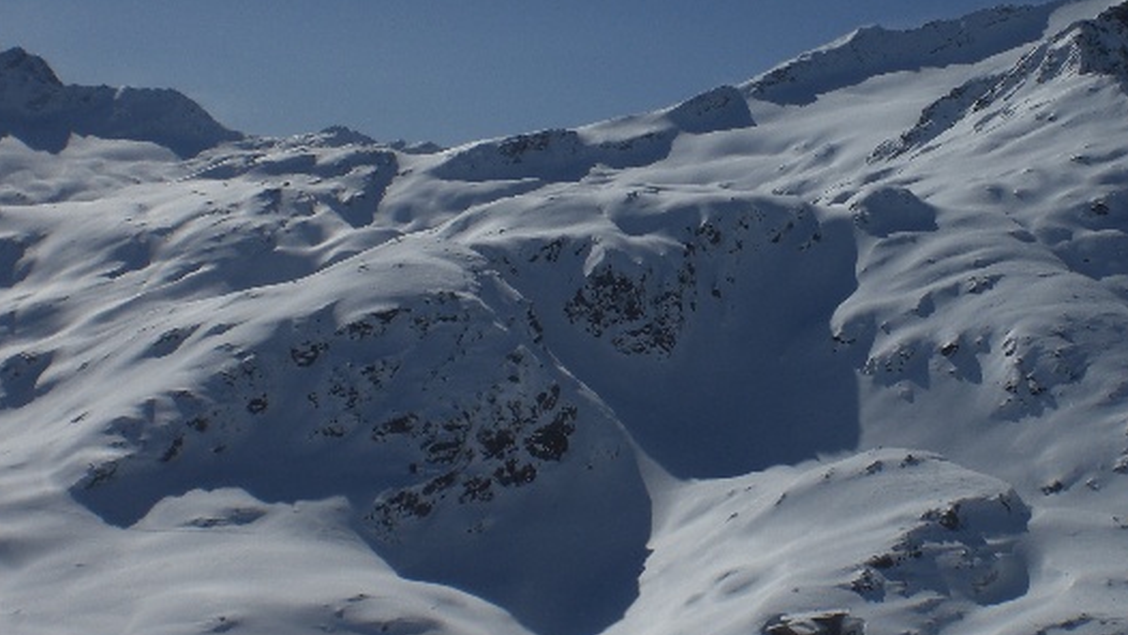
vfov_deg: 19.1
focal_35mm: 63
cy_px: 281
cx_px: 714
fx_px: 1885
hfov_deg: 33.1
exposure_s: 1/2000
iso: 50
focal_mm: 6.3
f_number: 4.4
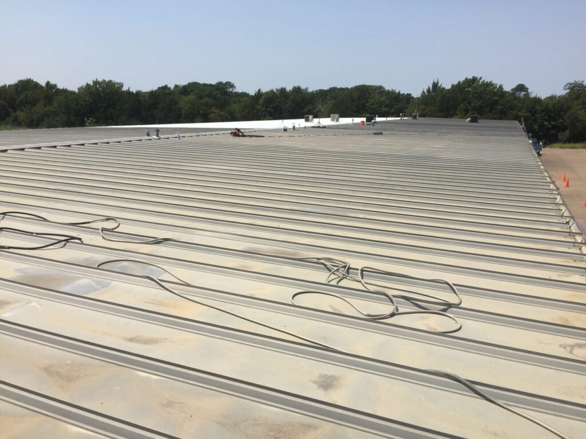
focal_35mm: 29
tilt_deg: -13.6
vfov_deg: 48.2
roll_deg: -0.9
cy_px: 220
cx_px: 293
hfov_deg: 61.7
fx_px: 491
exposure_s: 1/3597
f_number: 2.2
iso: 32
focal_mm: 4.15
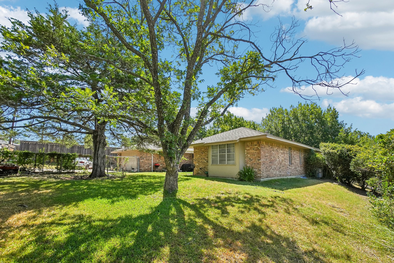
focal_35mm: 15
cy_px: 132
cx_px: 197
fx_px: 164
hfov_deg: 100.4
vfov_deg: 77.3
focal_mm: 10
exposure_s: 1/640
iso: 400
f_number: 8
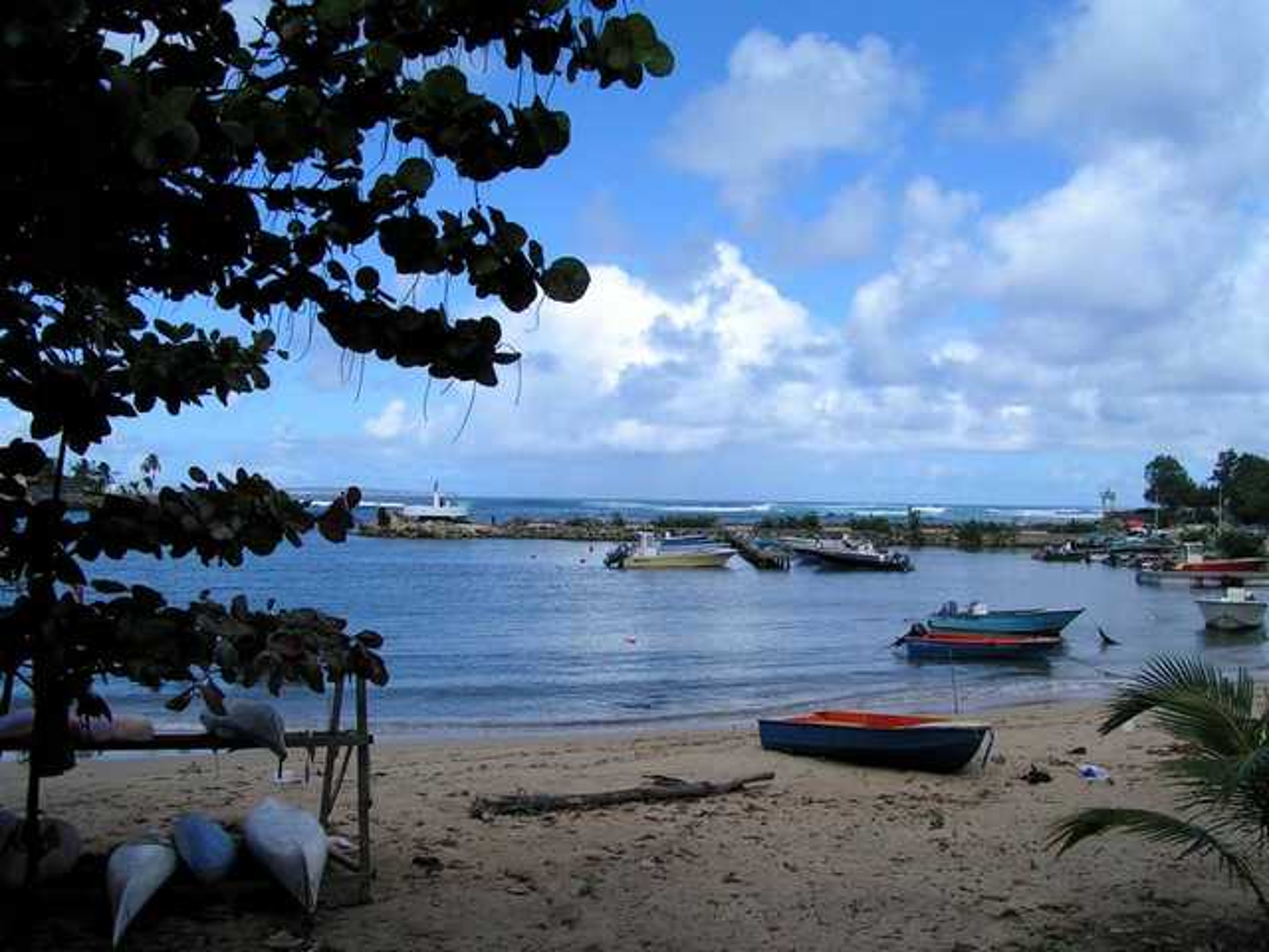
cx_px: 634
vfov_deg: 37.7
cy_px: 476
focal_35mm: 38
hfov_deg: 49.0
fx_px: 1393
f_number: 5.6
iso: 50
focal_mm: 5.8
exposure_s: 1/800
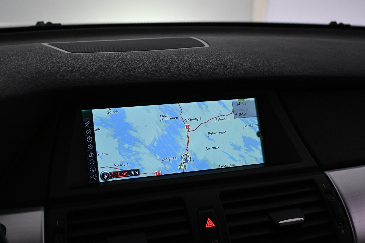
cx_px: 182
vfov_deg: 27.7
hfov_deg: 40.5
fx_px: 494
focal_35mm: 49
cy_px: 122
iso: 1800
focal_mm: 32.5
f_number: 5
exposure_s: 1/125
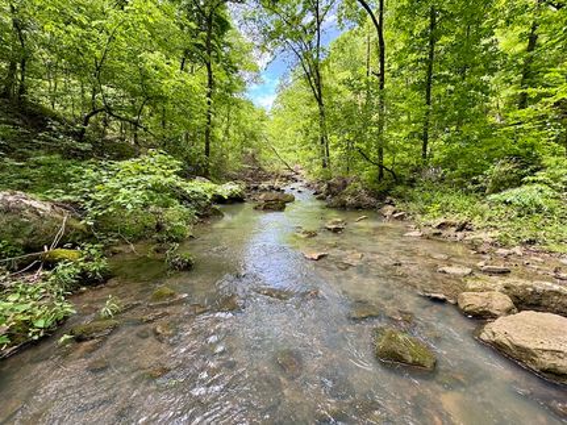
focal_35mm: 14
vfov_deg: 85.6
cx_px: 284
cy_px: 212
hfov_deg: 102.1
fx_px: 229
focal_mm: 2.22
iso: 40
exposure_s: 1/125
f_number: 2.2
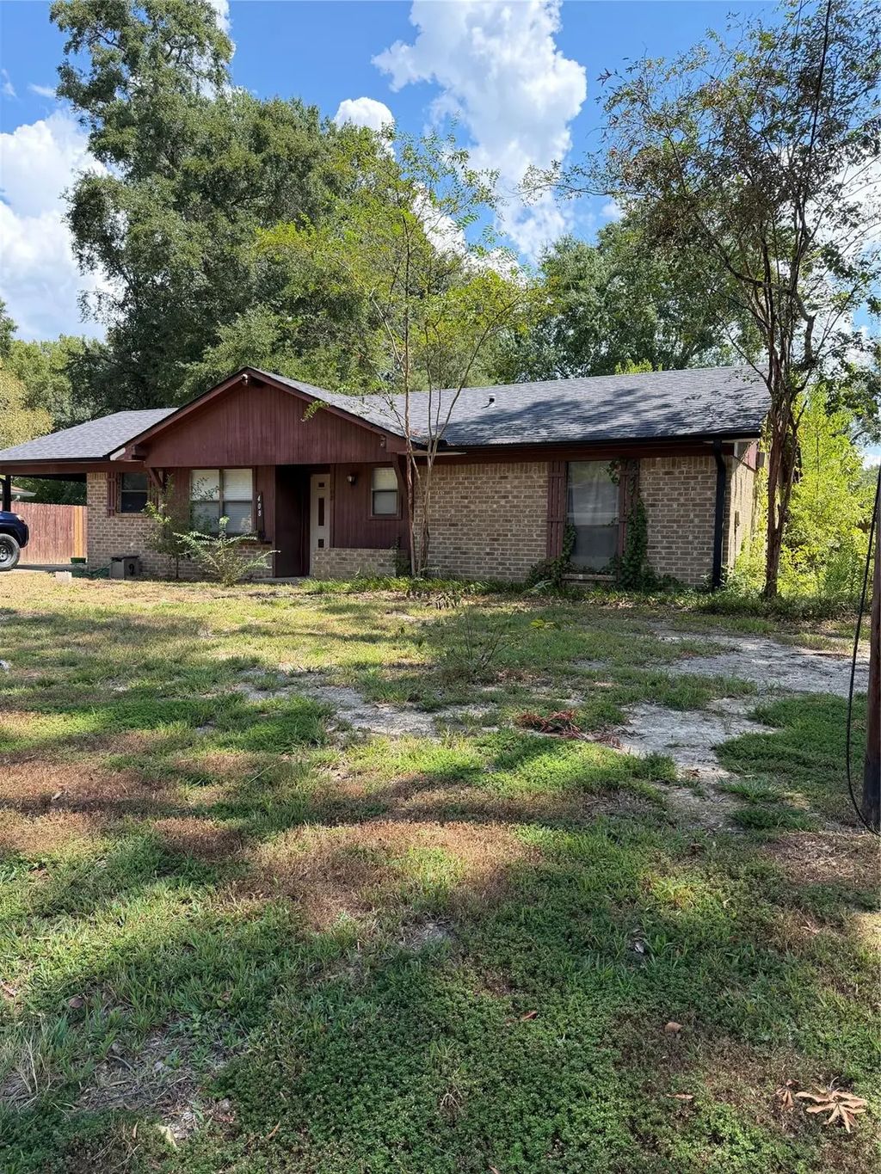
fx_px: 814
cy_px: 587
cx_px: 440
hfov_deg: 56.8
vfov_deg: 71.6
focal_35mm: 24
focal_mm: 6.76
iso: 100
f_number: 1.78
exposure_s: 1/1522
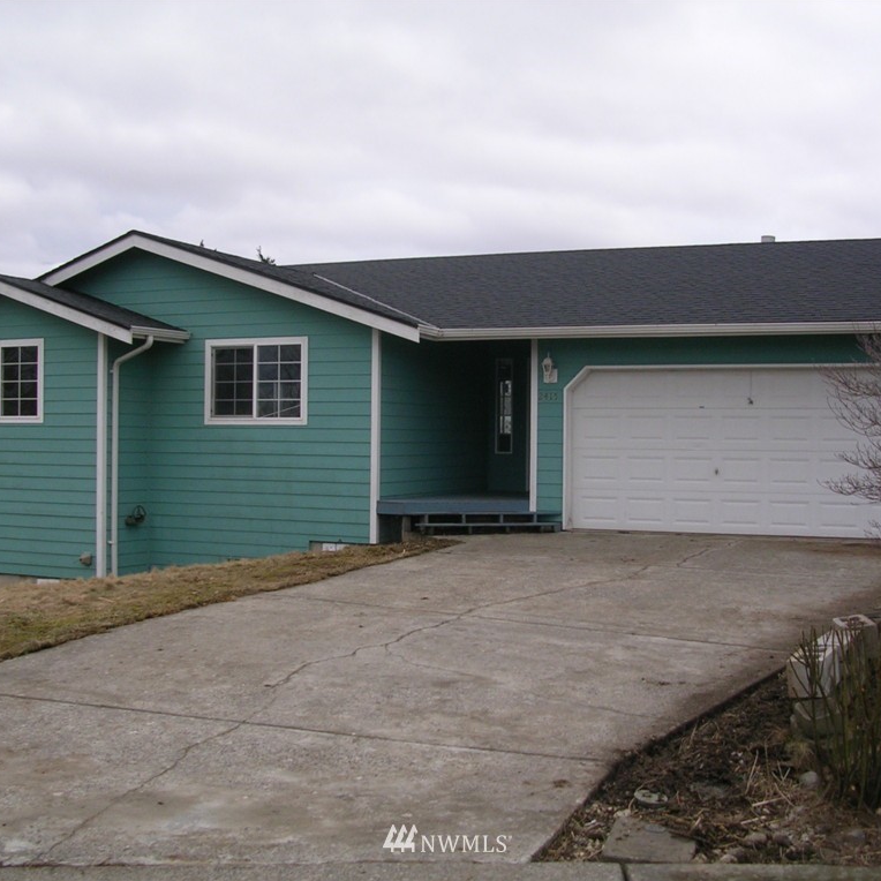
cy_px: 439
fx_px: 1296
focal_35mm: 45
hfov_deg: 37.6
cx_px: 447
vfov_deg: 37.6
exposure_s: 1/224
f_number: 2.8
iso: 50
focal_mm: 5.8
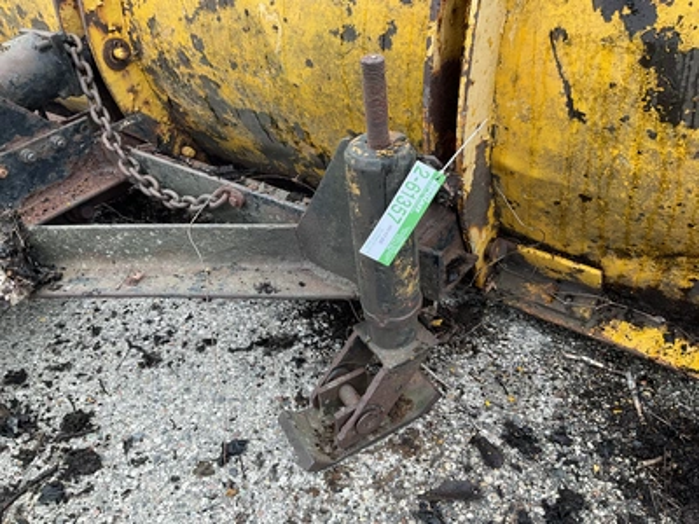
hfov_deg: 61.7
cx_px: 350
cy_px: 262
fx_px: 586
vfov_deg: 48.2
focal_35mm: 29
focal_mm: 3
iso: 25
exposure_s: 1/122
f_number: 1.8
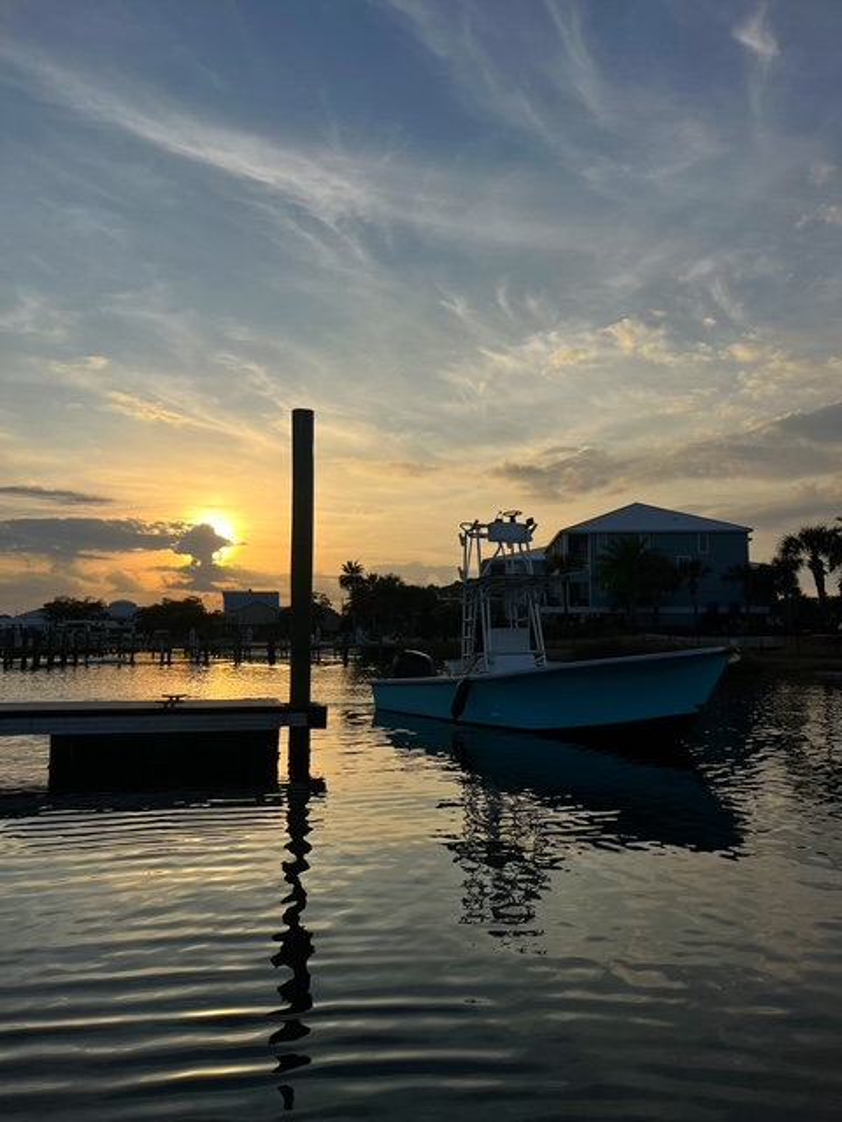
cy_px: 561
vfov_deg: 67.3
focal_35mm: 26
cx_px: 421
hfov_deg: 53.1
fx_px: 843
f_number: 1.6
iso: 50
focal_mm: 5.1
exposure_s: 1/3311
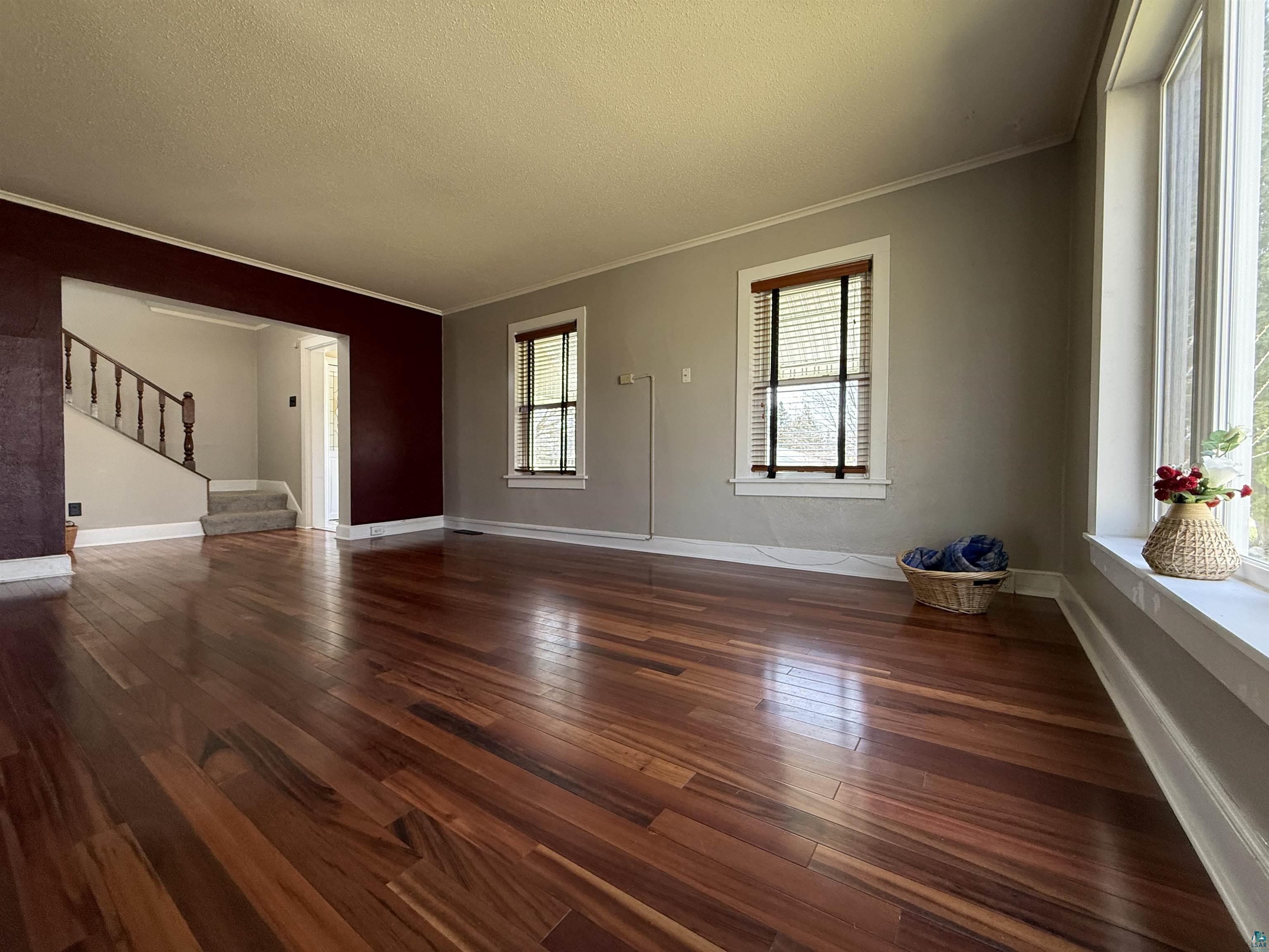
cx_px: 634
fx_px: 513
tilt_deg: -1.6
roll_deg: -1.3
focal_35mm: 14
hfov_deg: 102.1
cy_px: 476
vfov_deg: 85.7
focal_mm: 2.22
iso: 250
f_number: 2.2
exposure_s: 1/99
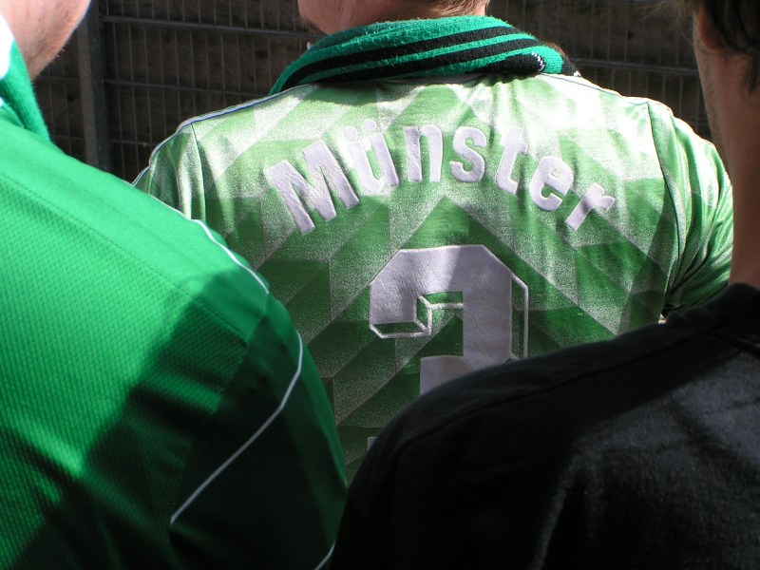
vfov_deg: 15.6
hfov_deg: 20.7
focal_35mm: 95
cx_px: 380
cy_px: 285
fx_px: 2086
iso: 50
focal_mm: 14.5
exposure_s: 1/320
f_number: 5.6
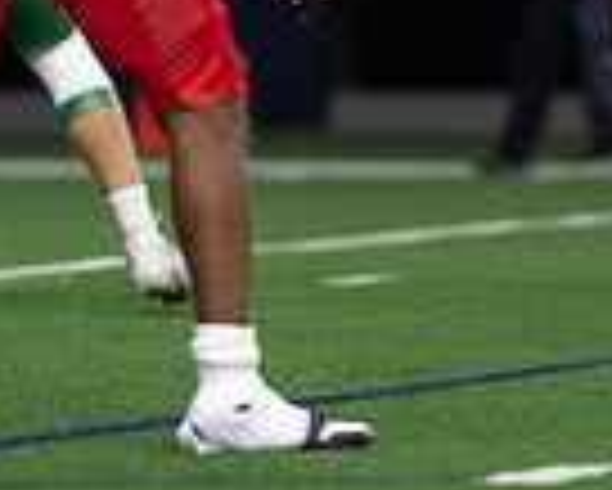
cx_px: 949
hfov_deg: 2.3
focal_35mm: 831
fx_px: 15063
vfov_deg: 1.9
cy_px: -296
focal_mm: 135
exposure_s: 1/1250
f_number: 1.8
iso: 1000
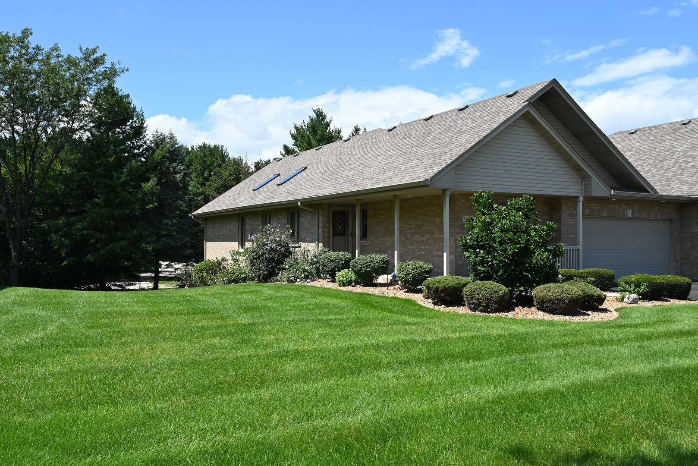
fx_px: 582
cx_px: 349
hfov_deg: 61.9
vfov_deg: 43.6
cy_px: 233
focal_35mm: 30
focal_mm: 30
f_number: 6.3
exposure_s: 1/320
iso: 100
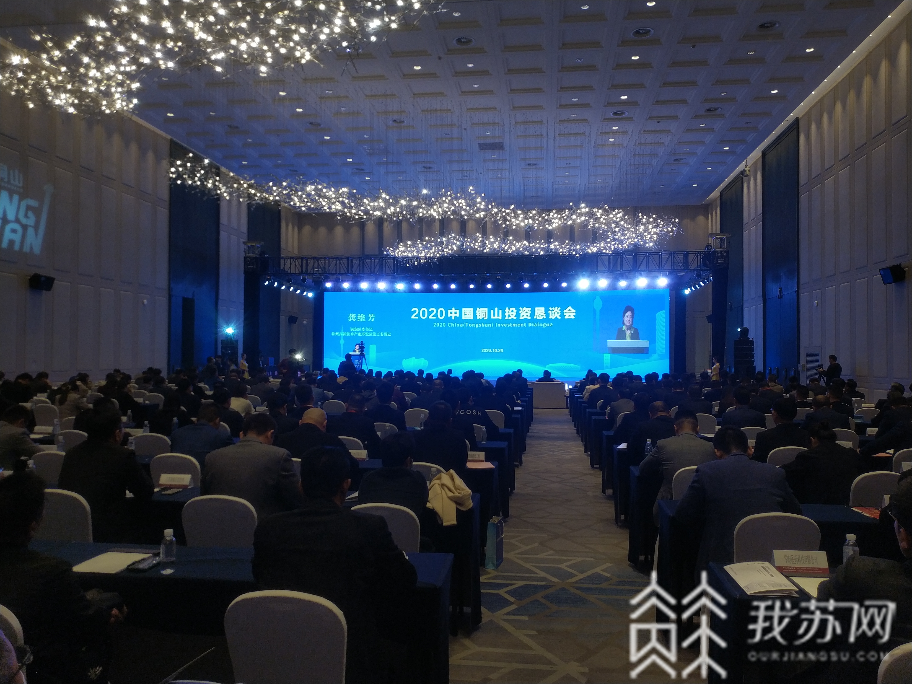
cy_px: 342
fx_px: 843
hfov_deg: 56.8
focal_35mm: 32
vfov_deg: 44.2
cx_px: 456
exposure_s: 1/50
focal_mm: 4.5
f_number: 2
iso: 126
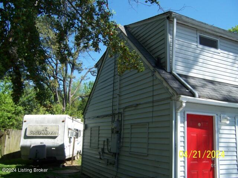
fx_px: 227
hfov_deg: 55.4
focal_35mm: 33
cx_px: 119
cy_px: 89
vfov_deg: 42.9
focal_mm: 5.5
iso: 80
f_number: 3.4
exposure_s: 1/500
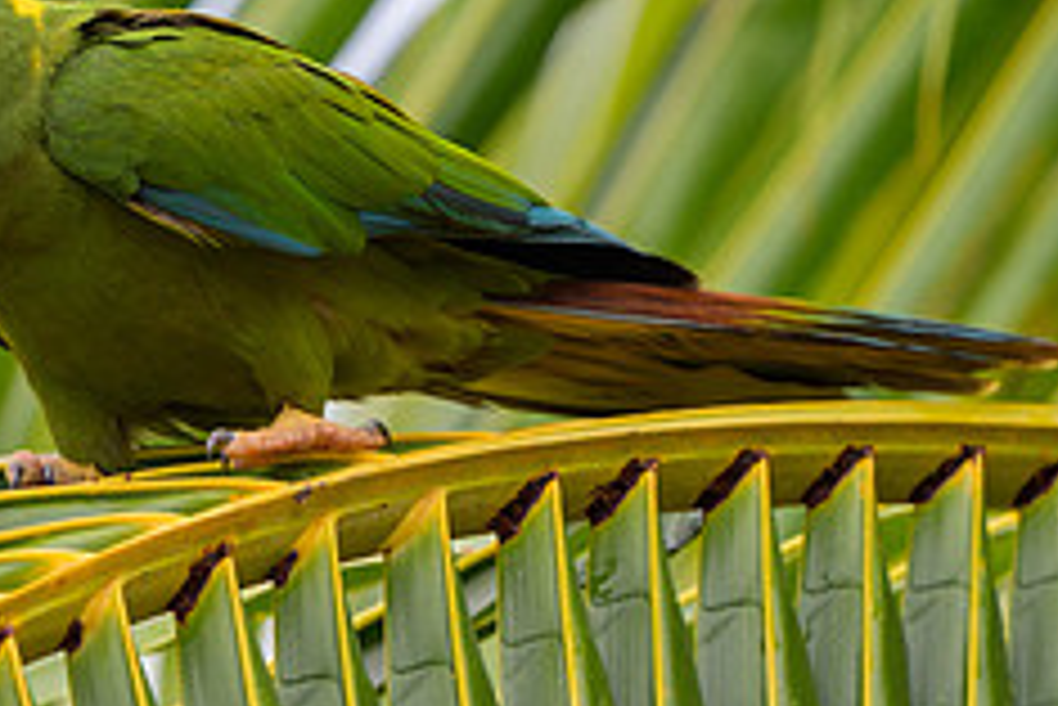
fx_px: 69221
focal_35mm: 2354
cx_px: -88
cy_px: 308
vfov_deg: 0.6
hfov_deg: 0.9
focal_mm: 400
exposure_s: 1/640
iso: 100
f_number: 2.8
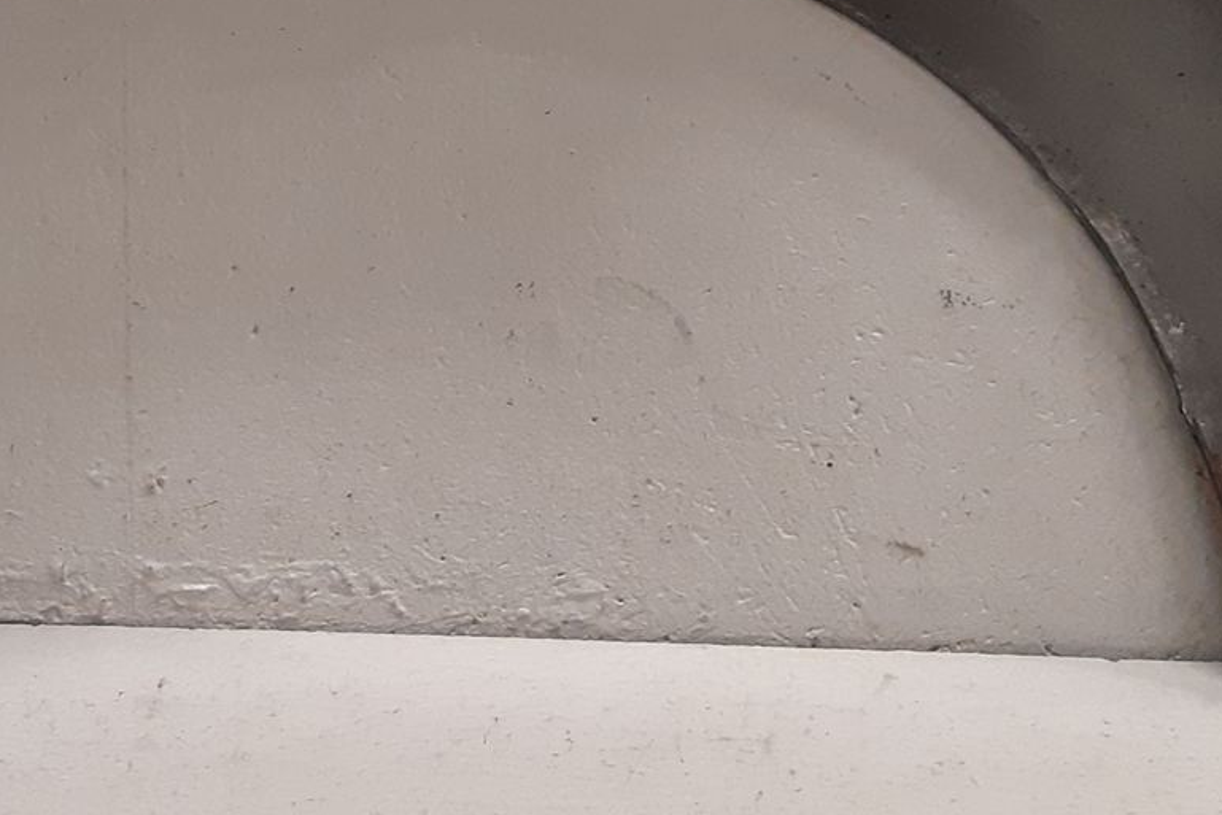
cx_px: 291
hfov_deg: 27.6
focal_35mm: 72
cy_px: -151
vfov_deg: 18.0
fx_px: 2444
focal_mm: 3.93
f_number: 1.7
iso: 200
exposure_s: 1/50
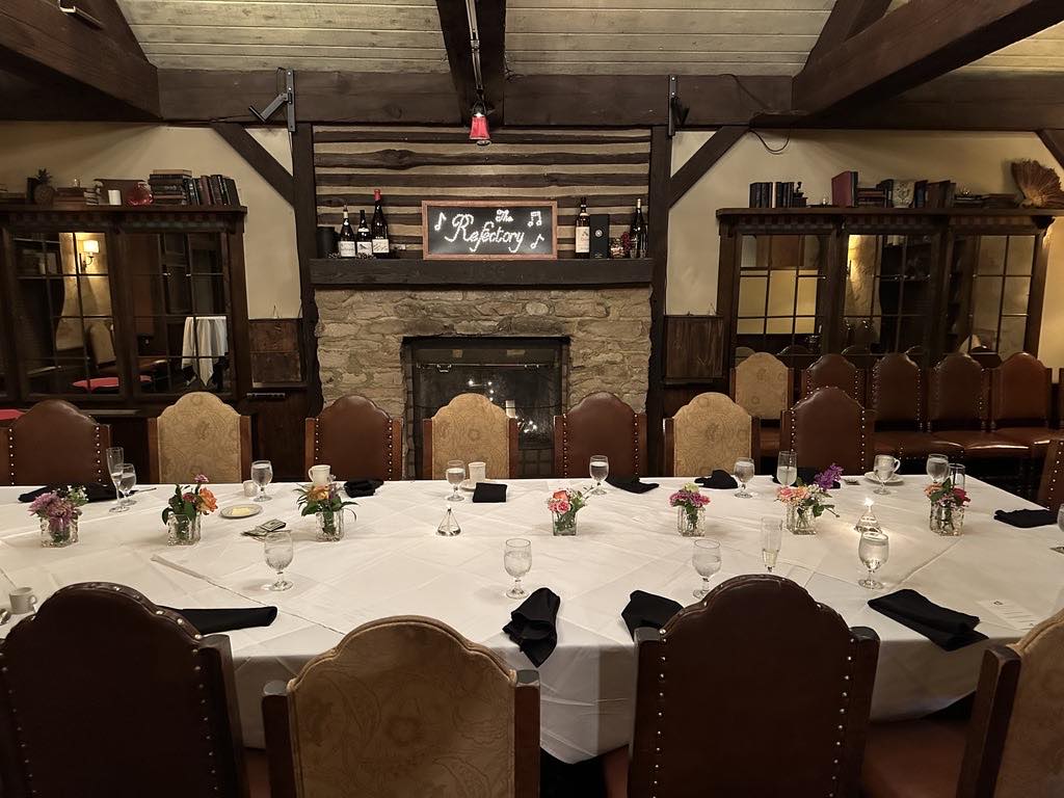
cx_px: 532
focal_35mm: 24
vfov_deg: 56.8
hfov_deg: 71.6
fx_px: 738
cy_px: 399
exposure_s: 1/40
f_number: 1.78
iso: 1000
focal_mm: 6.86
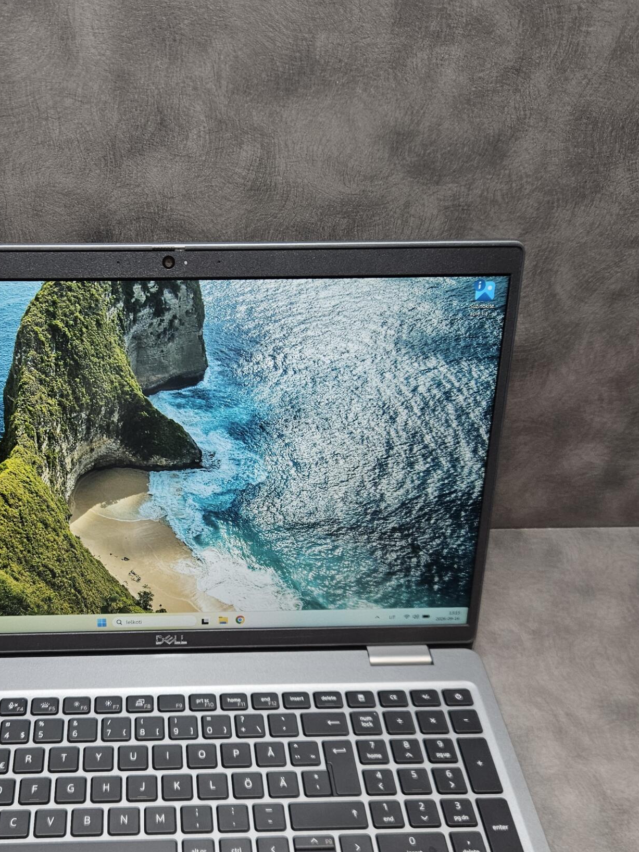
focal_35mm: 36
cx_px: 178
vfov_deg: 50.6
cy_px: 554
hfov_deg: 38.8
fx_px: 886
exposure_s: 1/190
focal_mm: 5.4
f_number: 1.8
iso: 160
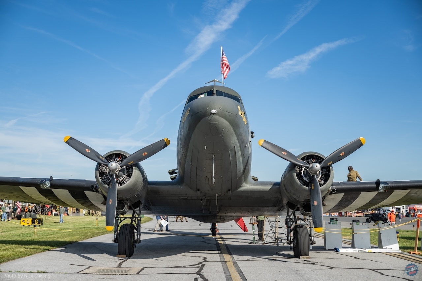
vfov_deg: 30.5
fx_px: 516
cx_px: 211
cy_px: 140
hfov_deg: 44.5
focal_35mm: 44
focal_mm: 44
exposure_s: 1/1000
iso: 64
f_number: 2.8
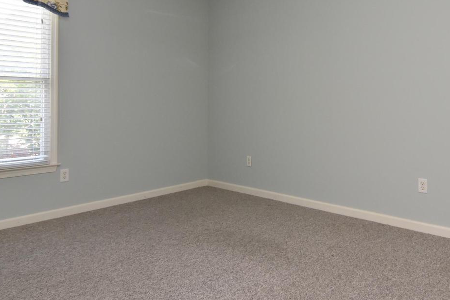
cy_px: 100
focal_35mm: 28
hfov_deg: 64.2
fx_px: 350
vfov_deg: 45.7
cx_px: 291
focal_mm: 12
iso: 800
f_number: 7.1
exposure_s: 1/60
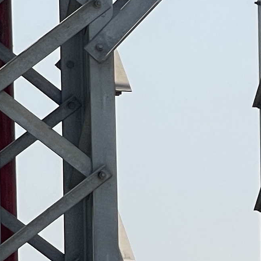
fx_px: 2986
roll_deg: +0.7
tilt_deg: +3.3
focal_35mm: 350
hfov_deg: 4.8
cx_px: 777
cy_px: 315
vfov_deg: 5.0
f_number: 2.2
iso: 20
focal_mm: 7.5
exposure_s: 1/1531
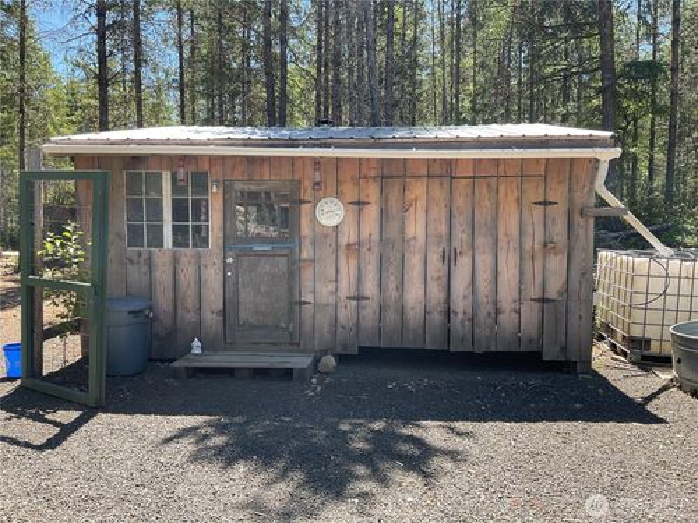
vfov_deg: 48.2
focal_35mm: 29
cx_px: 349
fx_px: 585
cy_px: 262
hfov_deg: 61.7
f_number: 1.8
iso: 16
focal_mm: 3
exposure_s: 1/333
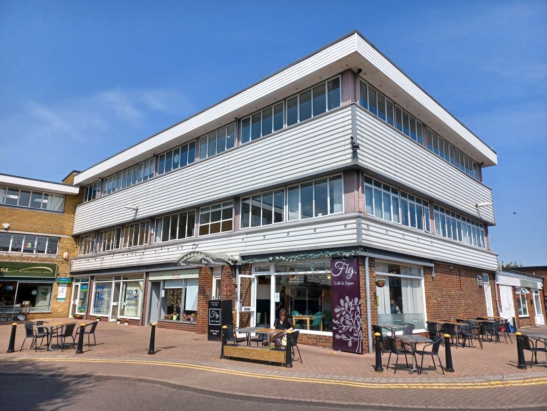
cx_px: 274
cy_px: 206
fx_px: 395
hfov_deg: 69.4
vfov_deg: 54.9
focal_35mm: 25
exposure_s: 1/683
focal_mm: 4.6
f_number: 1.8
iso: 32
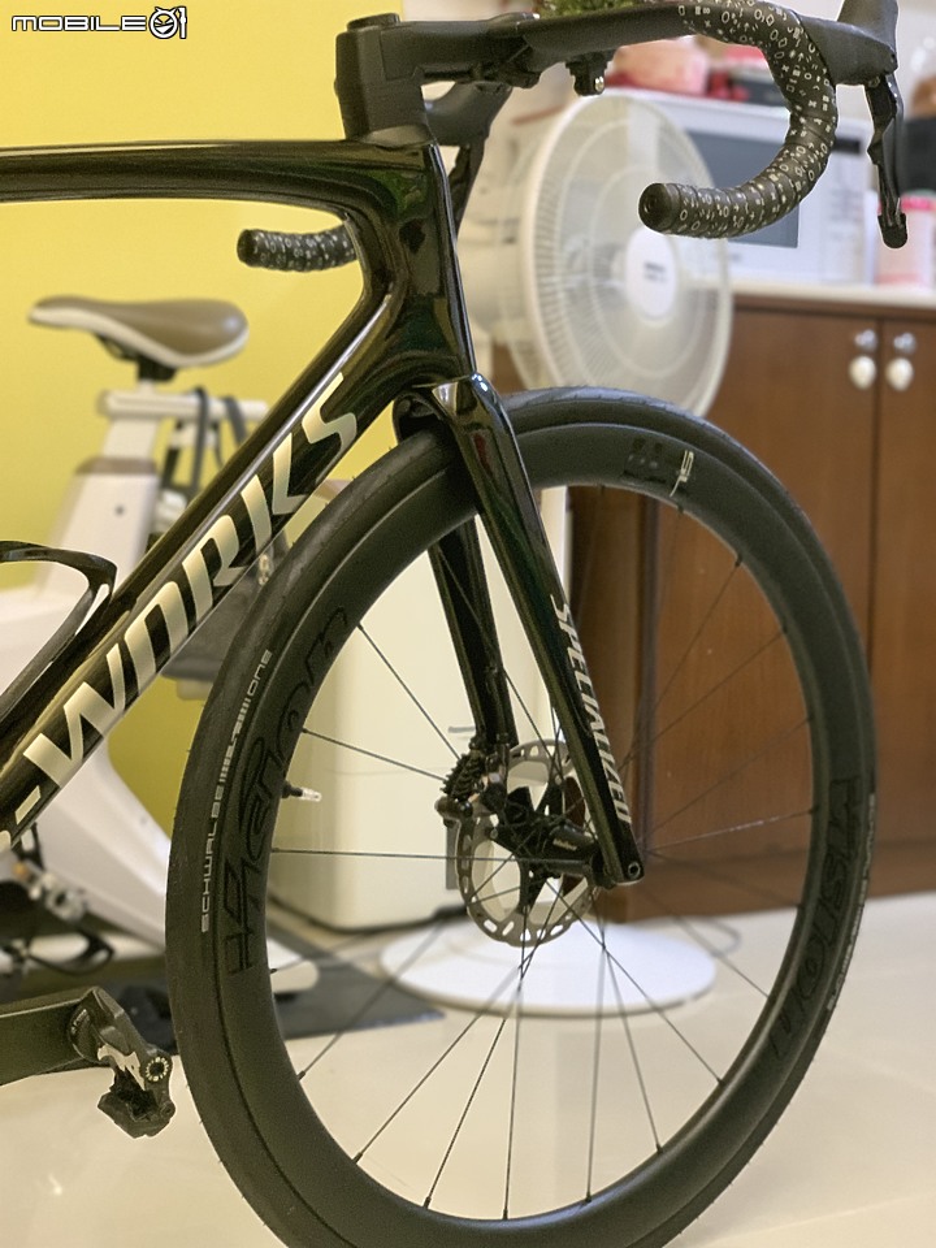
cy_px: 624
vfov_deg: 36.8
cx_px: 468
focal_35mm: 52
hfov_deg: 28.0
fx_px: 1875
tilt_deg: -3.4
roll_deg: -1.5
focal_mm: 6
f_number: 2.4
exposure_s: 1/40
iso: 400
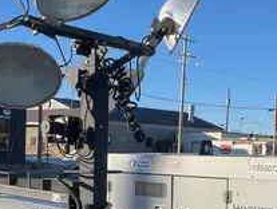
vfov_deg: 20.6
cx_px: 112
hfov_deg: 28.1
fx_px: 553
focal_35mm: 69
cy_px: 215
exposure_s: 1/2632
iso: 50
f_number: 1.6
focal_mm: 5.1
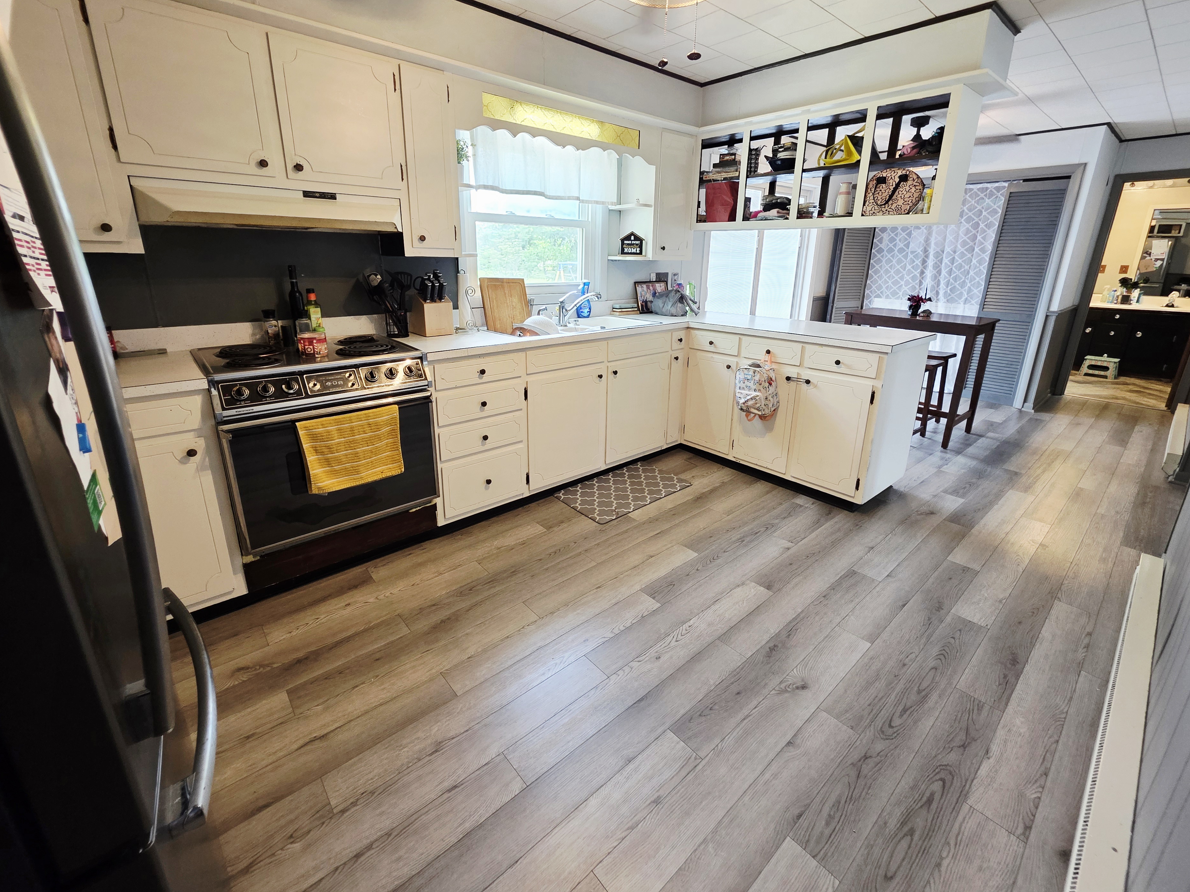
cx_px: 593
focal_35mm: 14
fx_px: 481
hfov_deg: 102.1
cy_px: 412
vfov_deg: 85.5
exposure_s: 1/60.2
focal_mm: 2.2
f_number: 1.9
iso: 200
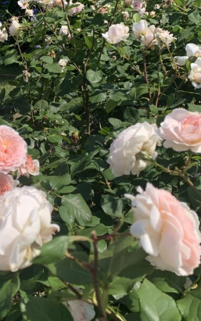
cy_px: 137
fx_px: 412
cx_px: 36
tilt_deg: -18.0
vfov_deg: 42.5
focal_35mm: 47
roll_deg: +5.1
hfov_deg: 26.8
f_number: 1.8
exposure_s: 1/1992
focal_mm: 4.25
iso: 25
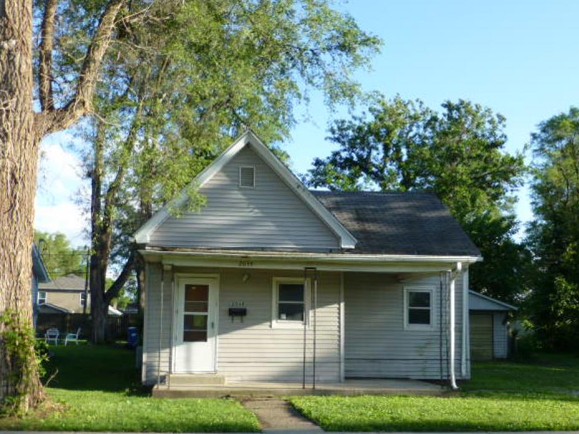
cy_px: 236
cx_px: 314
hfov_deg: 43.8
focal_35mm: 43
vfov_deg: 33.6
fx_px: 719
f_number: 3.9
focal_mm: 6.9
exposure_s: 1/250
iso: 100
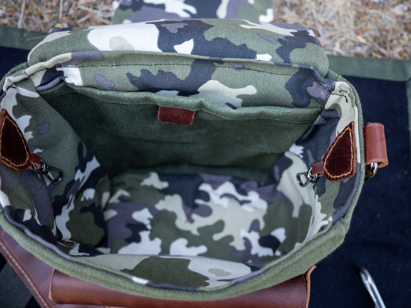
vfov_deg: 49.7
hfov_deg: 63.4
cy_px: 154
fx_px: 332
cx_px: 206
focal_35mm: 28
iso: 250
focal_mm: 14
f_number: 2.5
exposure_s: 1/80
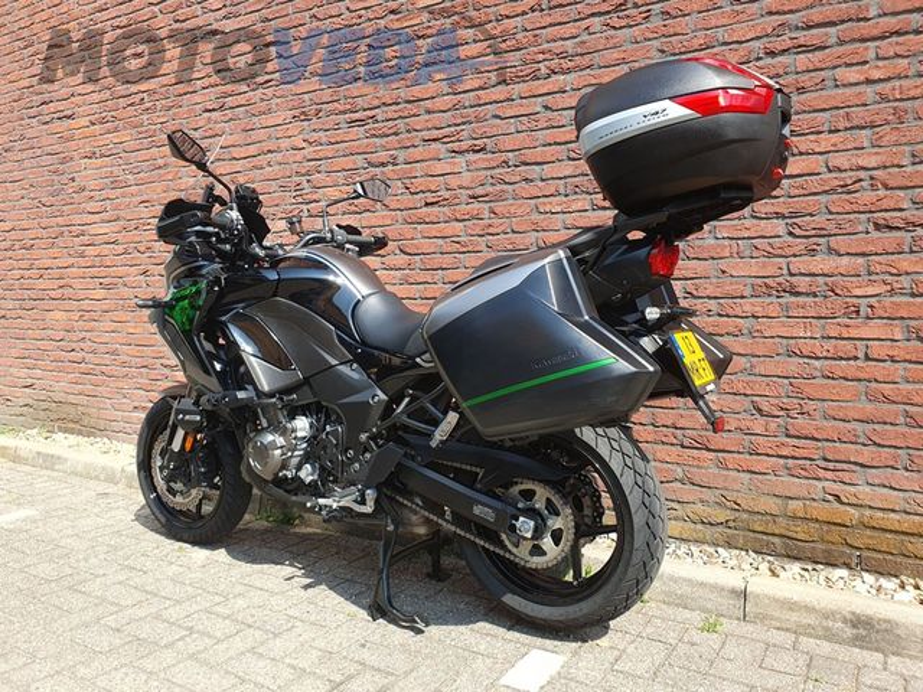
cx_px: 462
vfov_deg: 53.1
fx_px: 693
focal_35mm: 26
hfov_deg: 67.3
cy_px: 346
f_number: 2.4
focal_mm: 4.32
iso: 50
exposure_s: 1/449
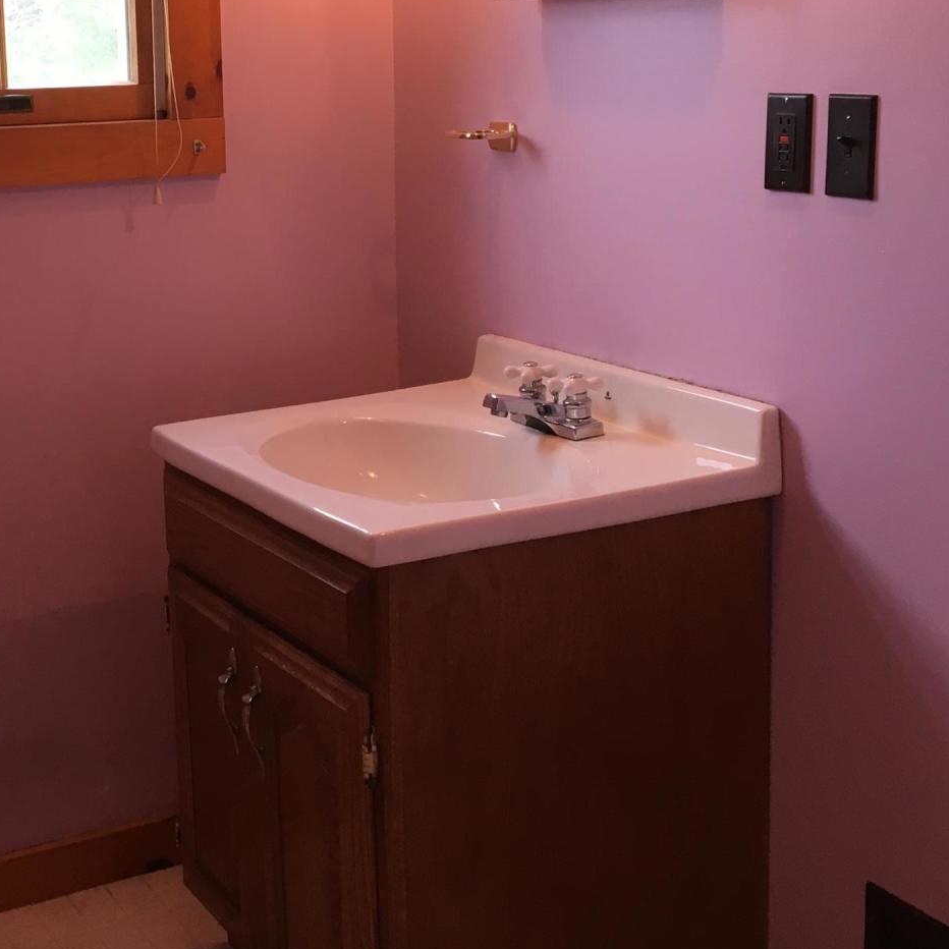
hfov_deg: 30.6
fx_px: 1706
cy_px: 295
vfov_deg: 30.8
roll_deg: +3.3
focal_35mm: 55
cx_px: 247
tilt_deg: -8.8
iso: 25
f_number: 2.2
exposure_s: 1/30
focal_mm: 4.15
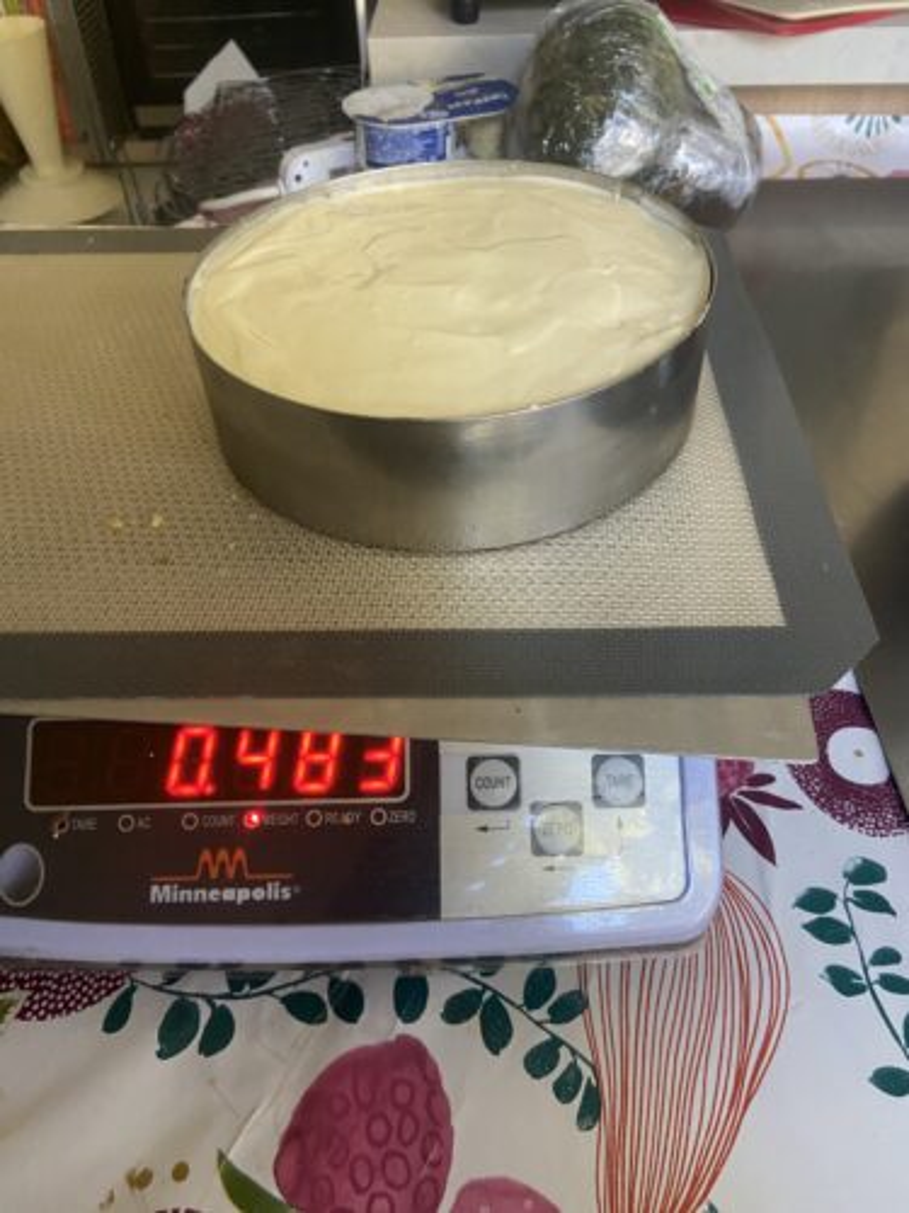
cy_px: 606
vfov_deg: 67.3
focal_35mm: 26
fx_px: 910
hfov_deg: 53.1
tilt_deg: -46.3
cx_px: 454
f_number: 1.8
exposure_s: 1/50
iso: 250
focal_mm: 4.25
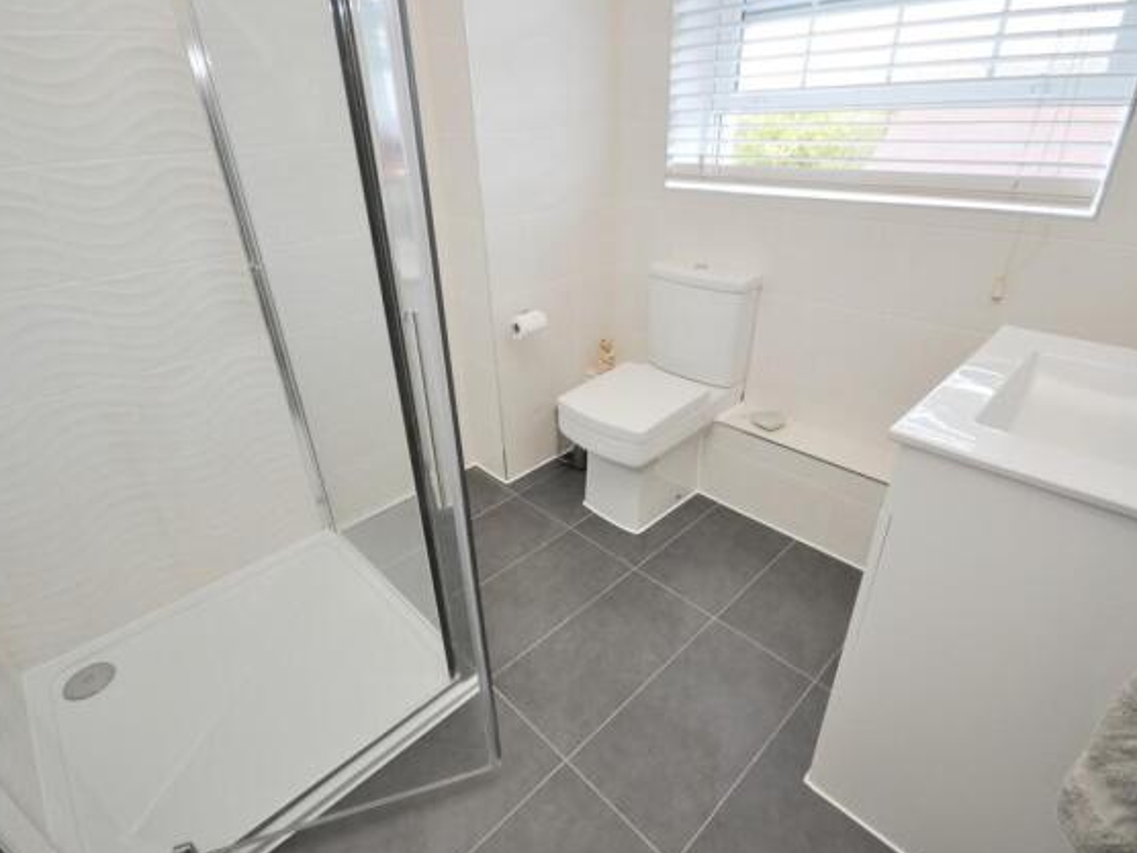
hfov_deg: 91.0
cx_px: 550
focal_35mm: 17
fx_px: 558
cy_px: 425
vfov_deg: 74.7
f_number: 4
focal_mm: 10
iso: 800
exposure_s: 1/60
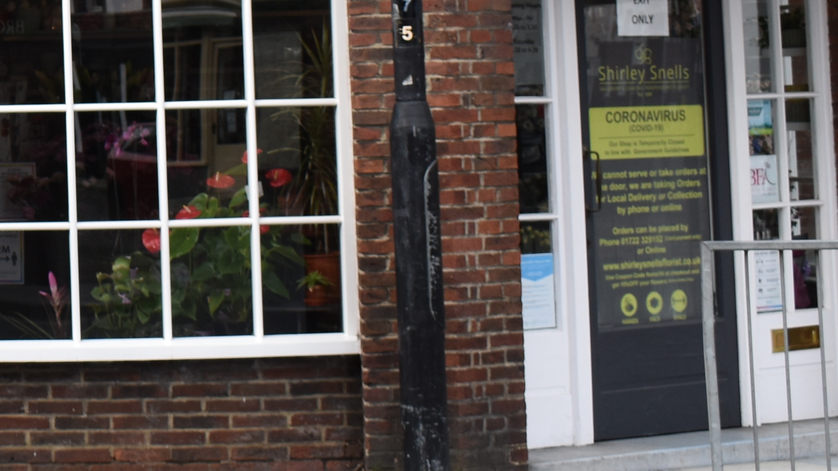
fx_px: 2725
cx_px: -272
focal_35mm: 123
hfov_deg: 16.5
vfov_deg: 9.7
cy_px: -174
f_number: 6.3
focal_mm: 25
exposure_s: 1/250
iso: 200
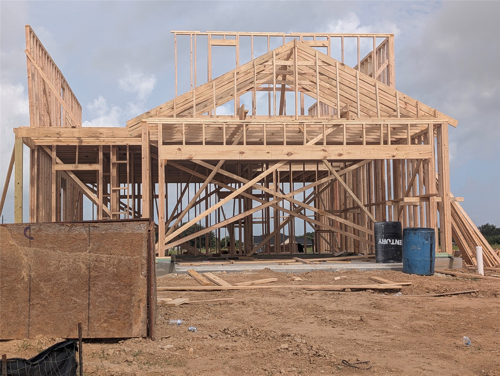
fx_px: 709
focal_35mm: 49
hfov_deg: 38.9
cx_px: 250
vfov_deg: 29.7
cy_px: 188
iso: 22
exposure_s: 1/1385
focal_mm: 6.9
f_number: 1.68
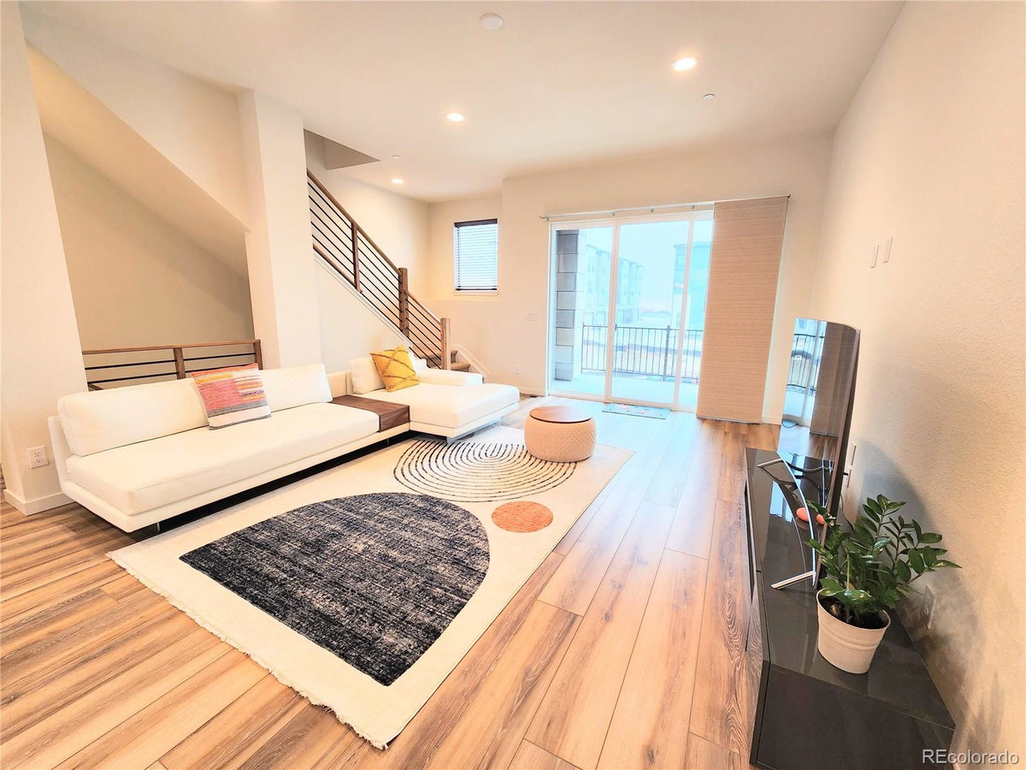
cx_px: 513
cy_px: 385
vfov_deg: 89.9
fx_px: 385
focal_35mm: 13
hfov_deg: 106.2
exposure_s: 1/60
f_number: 2.2
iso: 100
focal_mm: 2.2
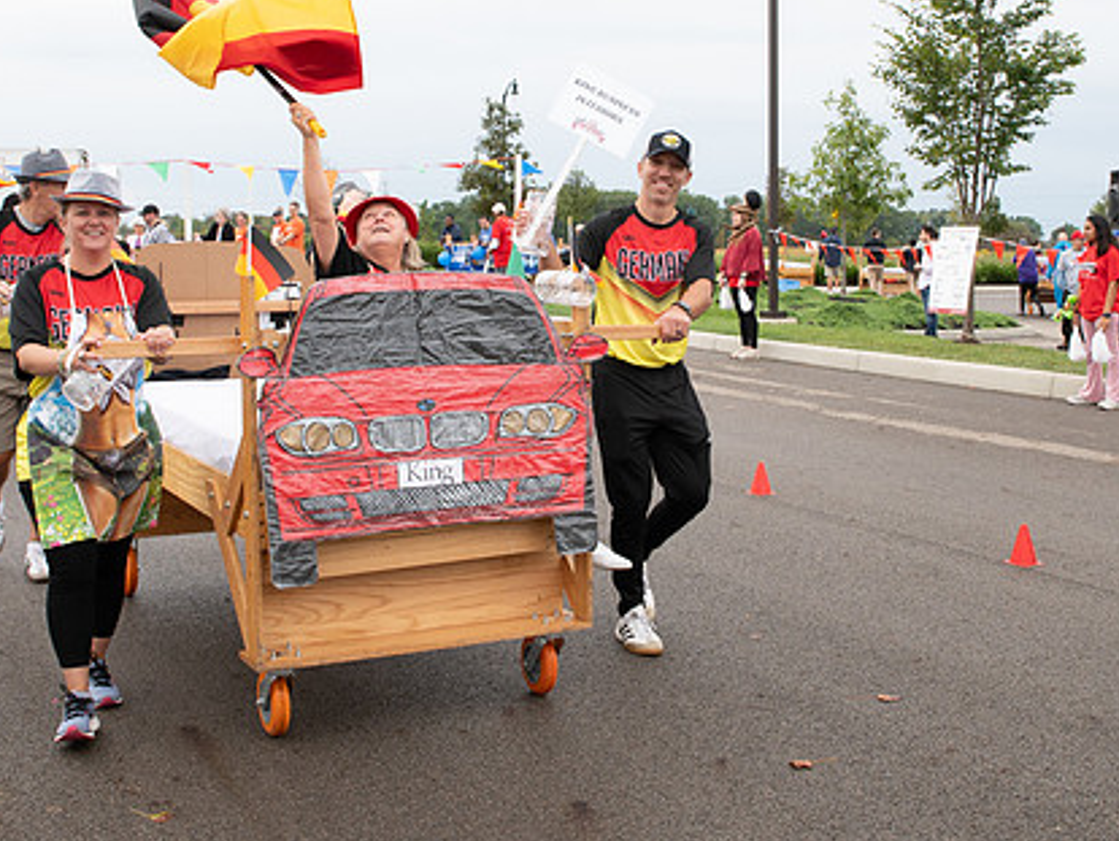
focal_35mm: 46
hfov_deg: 41.2
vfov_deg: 31.3
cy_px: 294
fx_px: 1488
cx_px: 565
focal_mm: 24
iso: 640
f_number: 10
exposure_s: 1/200
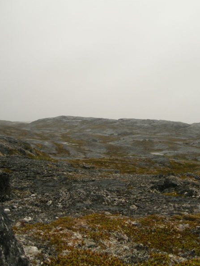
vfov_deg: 40.4
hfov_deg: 30.3
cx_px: 154
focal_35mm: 47
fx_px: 362
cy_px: 133
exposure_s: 1/361
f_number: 2.7
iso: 88
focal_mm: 7.5
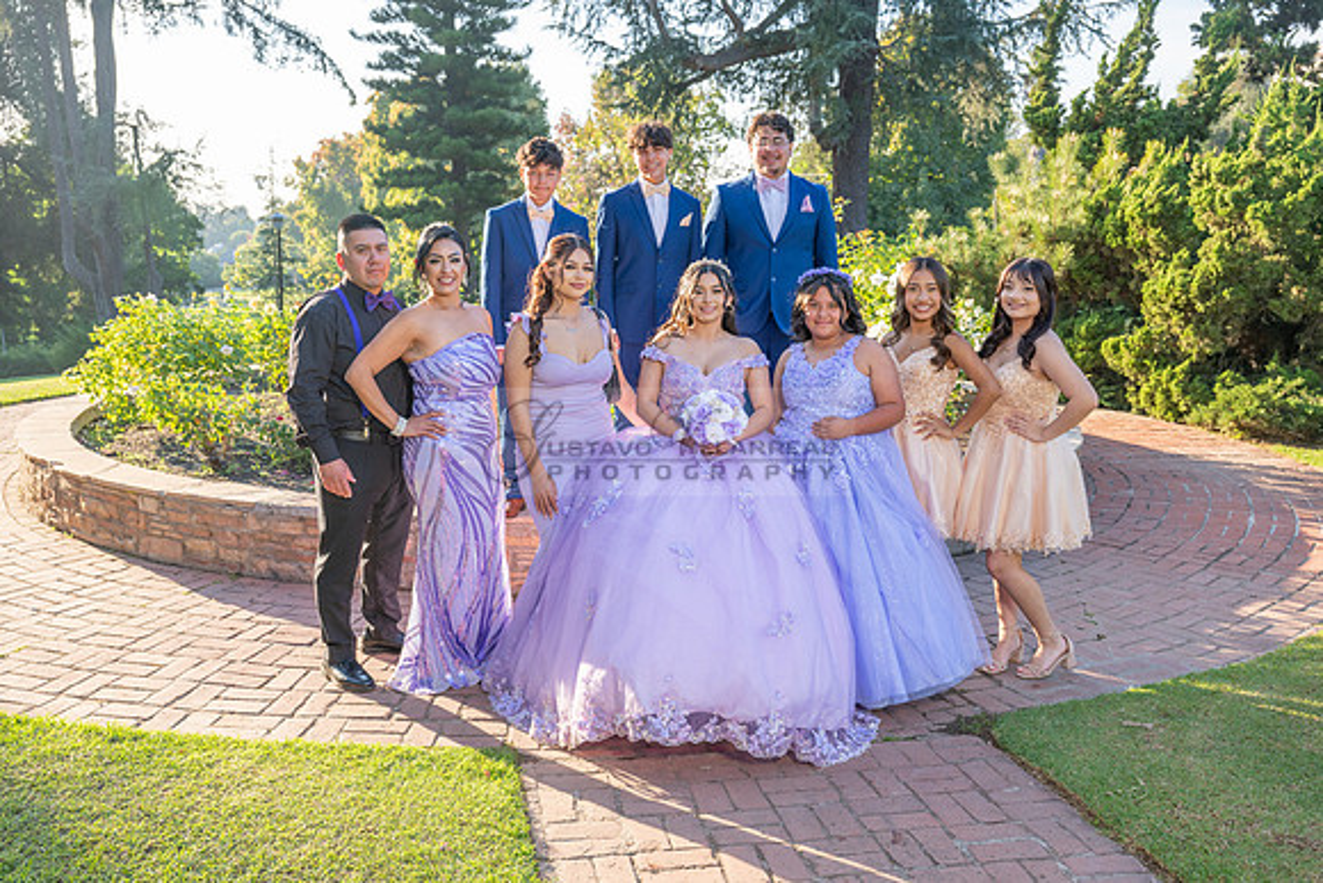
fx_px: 1213
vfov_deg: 40.0
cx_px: 662
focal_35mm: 33
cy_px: 442
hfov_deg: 57.2
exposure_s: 1/200
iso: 200
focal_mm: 33
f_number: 5.6
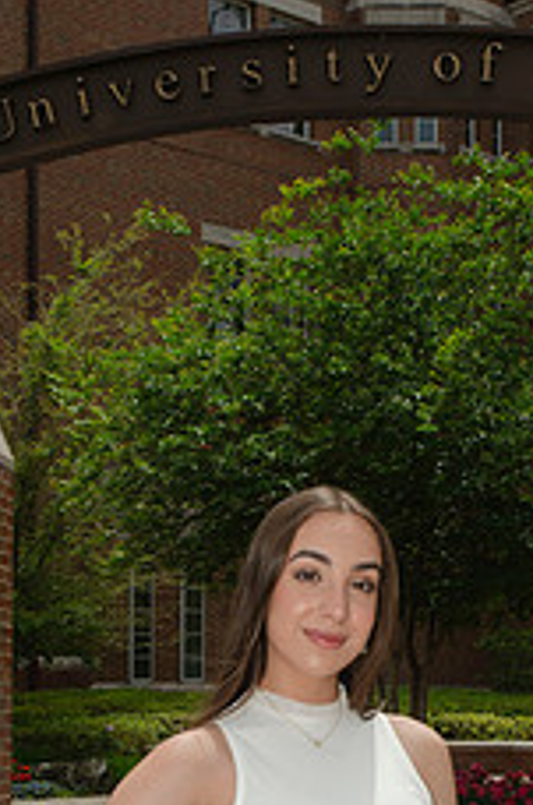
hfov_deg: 16.9
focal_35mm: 80
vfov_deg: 24.9
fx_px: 1785
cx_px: 378
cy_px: 681
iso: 100
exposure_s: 1/250
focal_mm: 27
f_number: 9
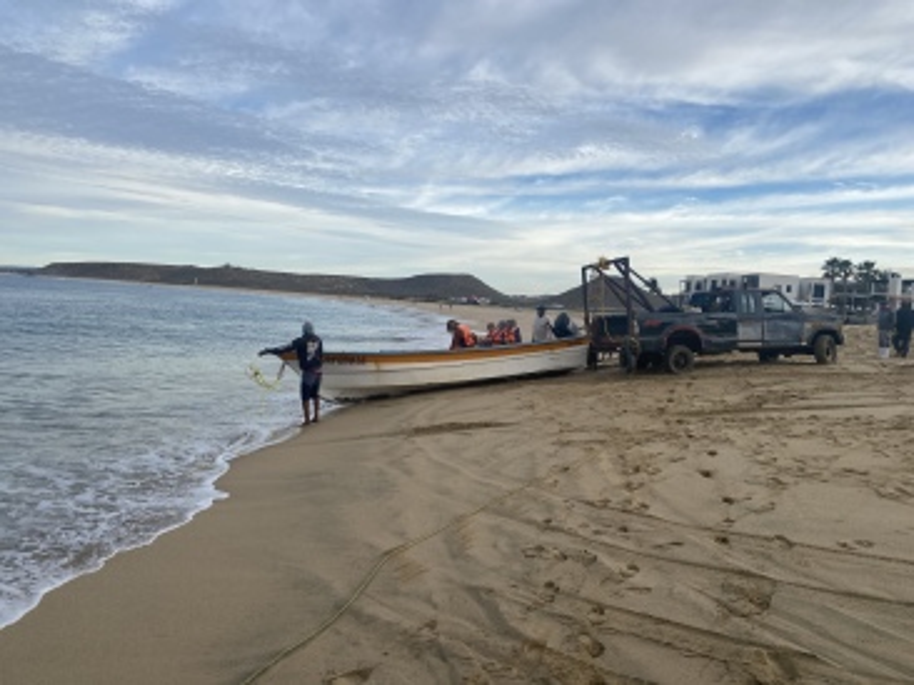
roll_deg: -6.2
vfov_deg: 53.0
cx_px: 457
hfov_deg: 67.3
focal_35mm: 26
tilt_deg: -3.7
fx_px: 686
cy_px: 342
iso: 32
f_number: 1.8
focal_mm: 4.25
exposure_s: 1/998
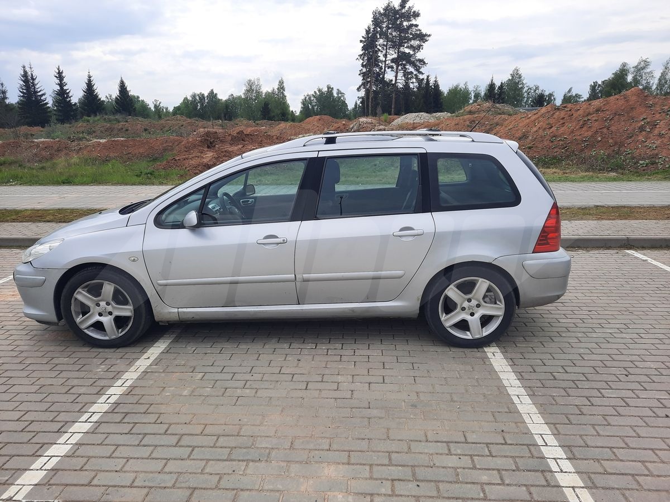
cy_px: 251
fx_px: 484
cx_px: 335
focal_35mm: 25
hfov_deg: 69.4
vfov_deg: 54.9
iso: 32
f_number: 2
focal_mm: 4.6
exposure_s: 1/1074
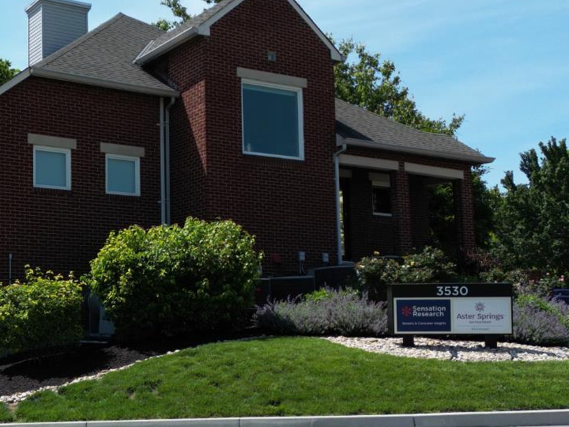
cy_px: 249
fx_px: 822
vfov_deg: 29.1
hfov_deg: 36.5
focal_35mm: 50
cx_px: 91
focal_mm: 6.72
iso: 100
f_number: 1.7
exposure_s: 1/2000
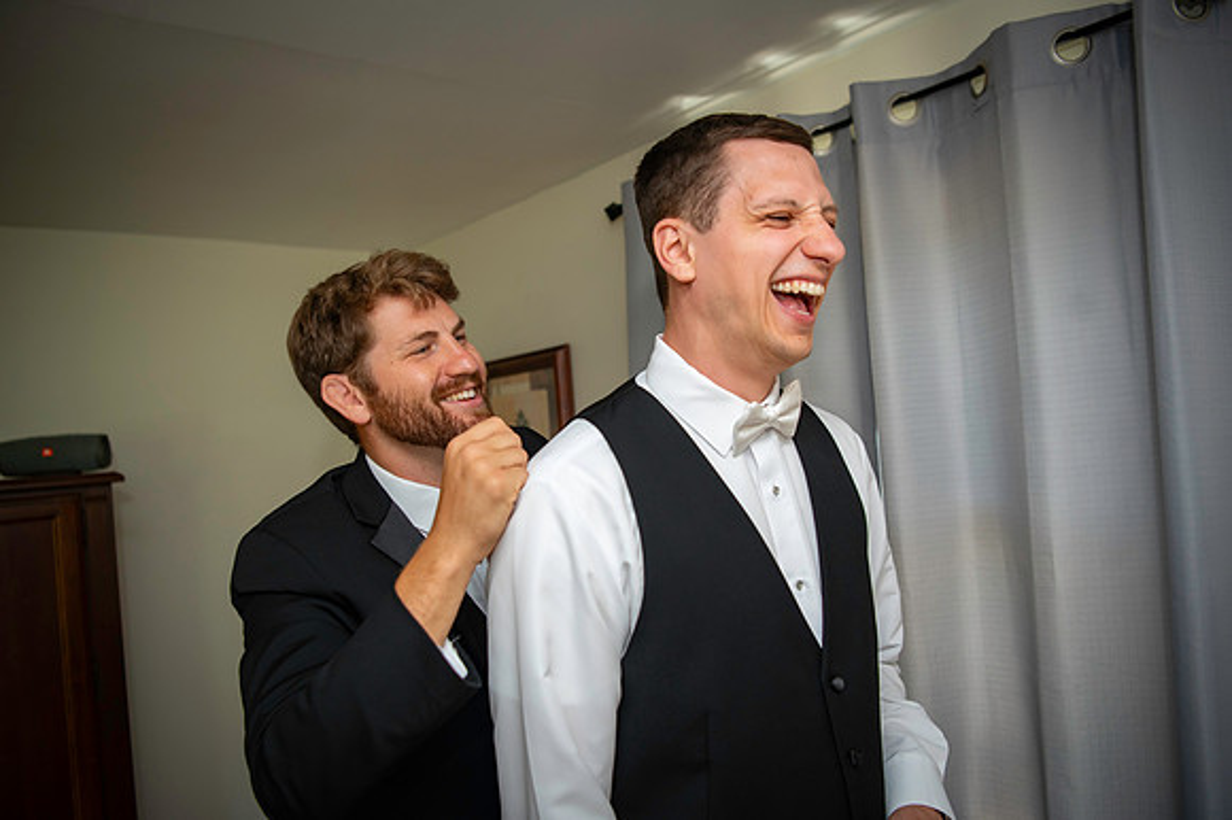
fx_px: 923
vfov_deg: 47.9
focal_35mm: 27
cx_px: 616
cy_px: 410
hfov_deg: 67.4
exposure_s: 1/125
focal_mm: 27
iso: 800
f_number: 2.8
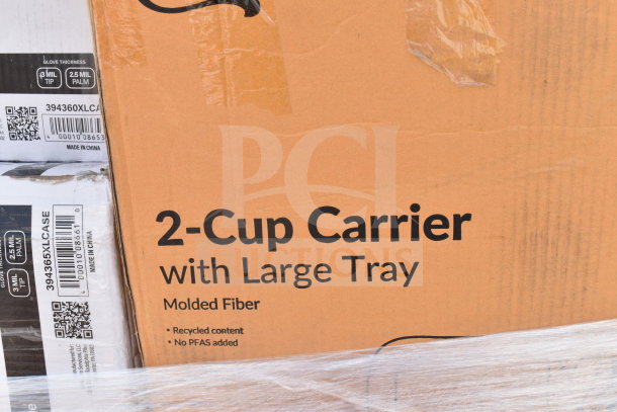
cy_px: 206
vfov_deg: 35.5
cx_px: 308
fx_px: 643
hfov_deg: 51.3
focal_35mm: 38
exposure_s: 1/200
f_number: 7.1
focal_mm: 25
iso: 200
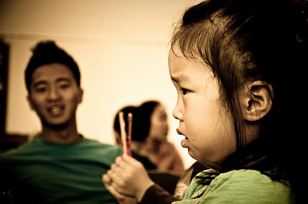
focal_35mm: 105
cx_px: 154
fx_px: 897
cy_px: 102
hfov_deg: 19.5
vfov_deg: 13.0
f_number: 5.3
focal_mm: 70
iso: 1600
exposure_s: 1/160
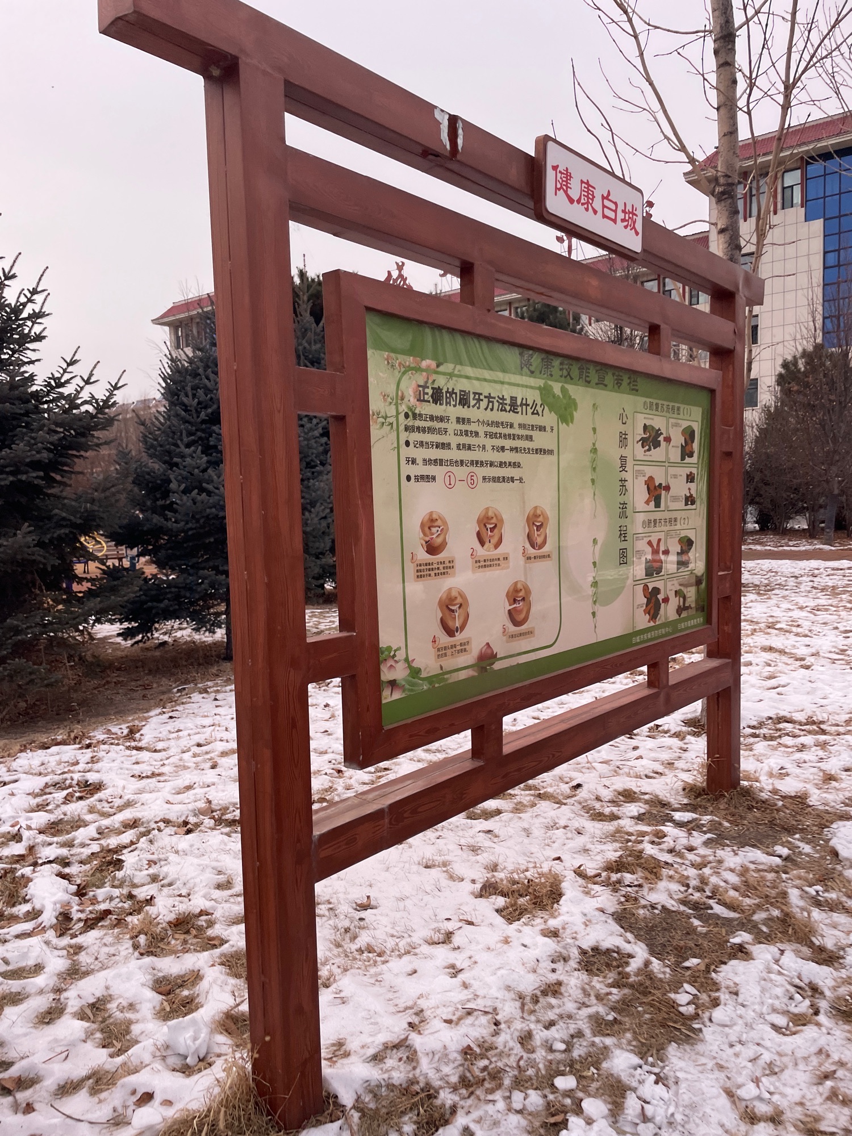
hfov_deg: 53.1
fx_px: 853
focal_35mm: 26
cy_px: 568
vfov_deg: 67.3
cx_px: 426
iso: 80
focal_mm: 4.2
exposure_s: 1/121
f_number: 1.6
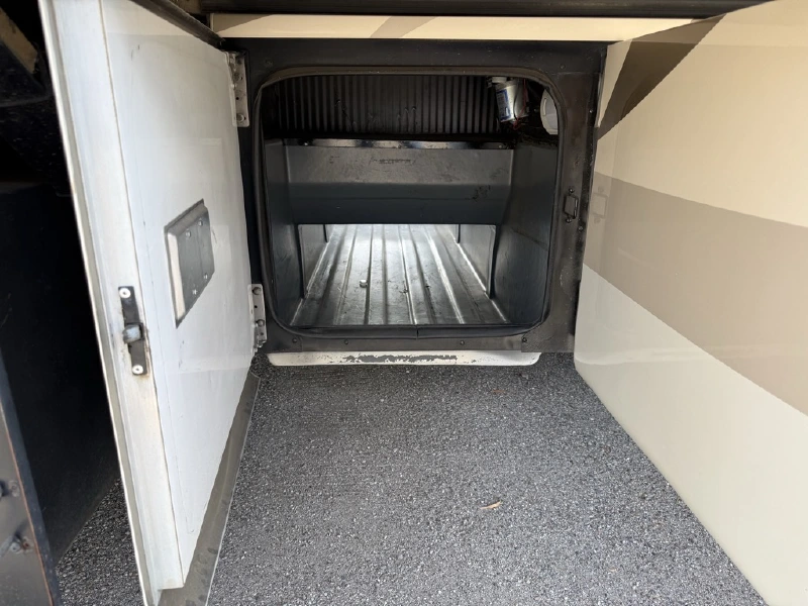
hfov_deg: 71.6
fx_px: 560
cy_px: 303
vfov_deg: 56.8
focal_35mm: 24
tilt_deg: -17.5
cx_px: 404
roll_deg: -0.3
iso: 80
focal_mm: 6.76
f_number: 1.78
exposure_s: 1/345
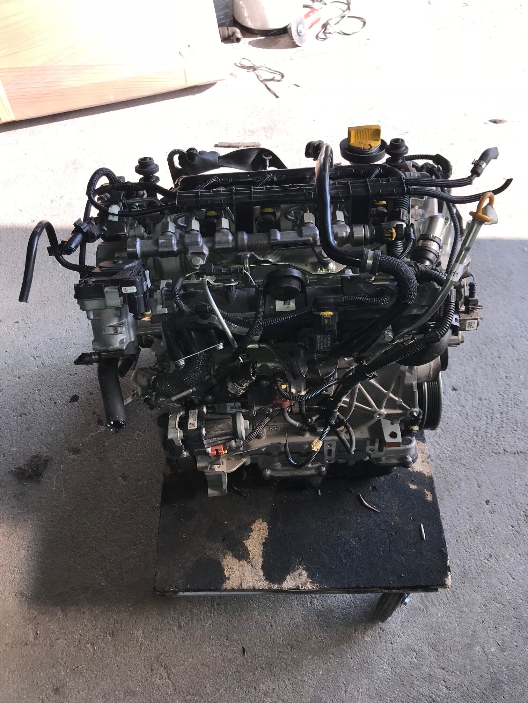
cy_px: 352
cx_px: 264
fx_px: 569
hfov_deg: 49.7
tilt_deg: -52.9
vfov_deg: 63.4
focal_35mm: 28
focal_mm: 3.99
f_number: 1.8
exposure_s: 1/251
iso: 20
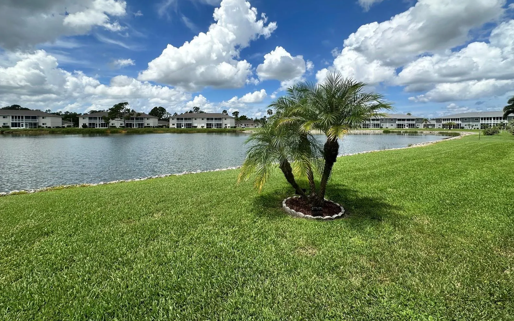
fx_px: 210
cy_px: 131
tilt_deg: -2.2
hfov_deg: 101.5
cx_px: 257
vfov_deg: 74.1
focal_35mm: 15
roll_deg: -0.5
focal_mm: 2.22
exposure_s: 1/2882
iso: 40
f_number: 2.2
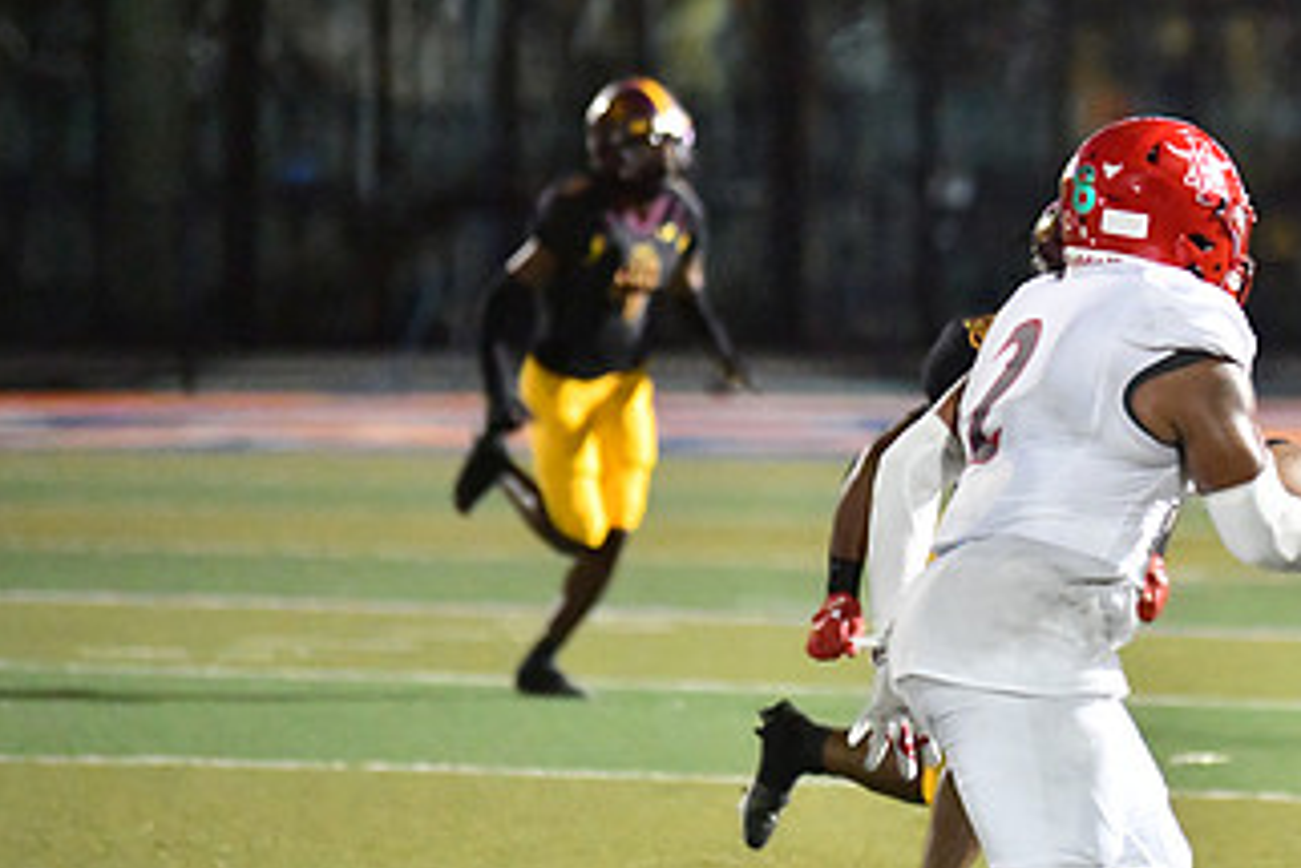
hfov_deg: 5.7
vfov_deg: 3.8
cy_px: 357
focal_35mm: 360
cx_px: 1131
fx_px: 13015
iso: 20000
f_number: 2.8
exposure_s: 1/3200
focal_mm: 200
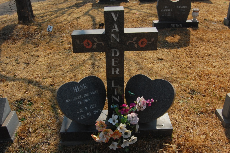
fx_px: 220
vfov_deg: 38.3
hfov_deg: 55.1
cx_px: 115
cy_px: 76
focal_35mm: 34
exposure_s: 1/640
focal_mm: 23
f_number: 7.1
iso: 400
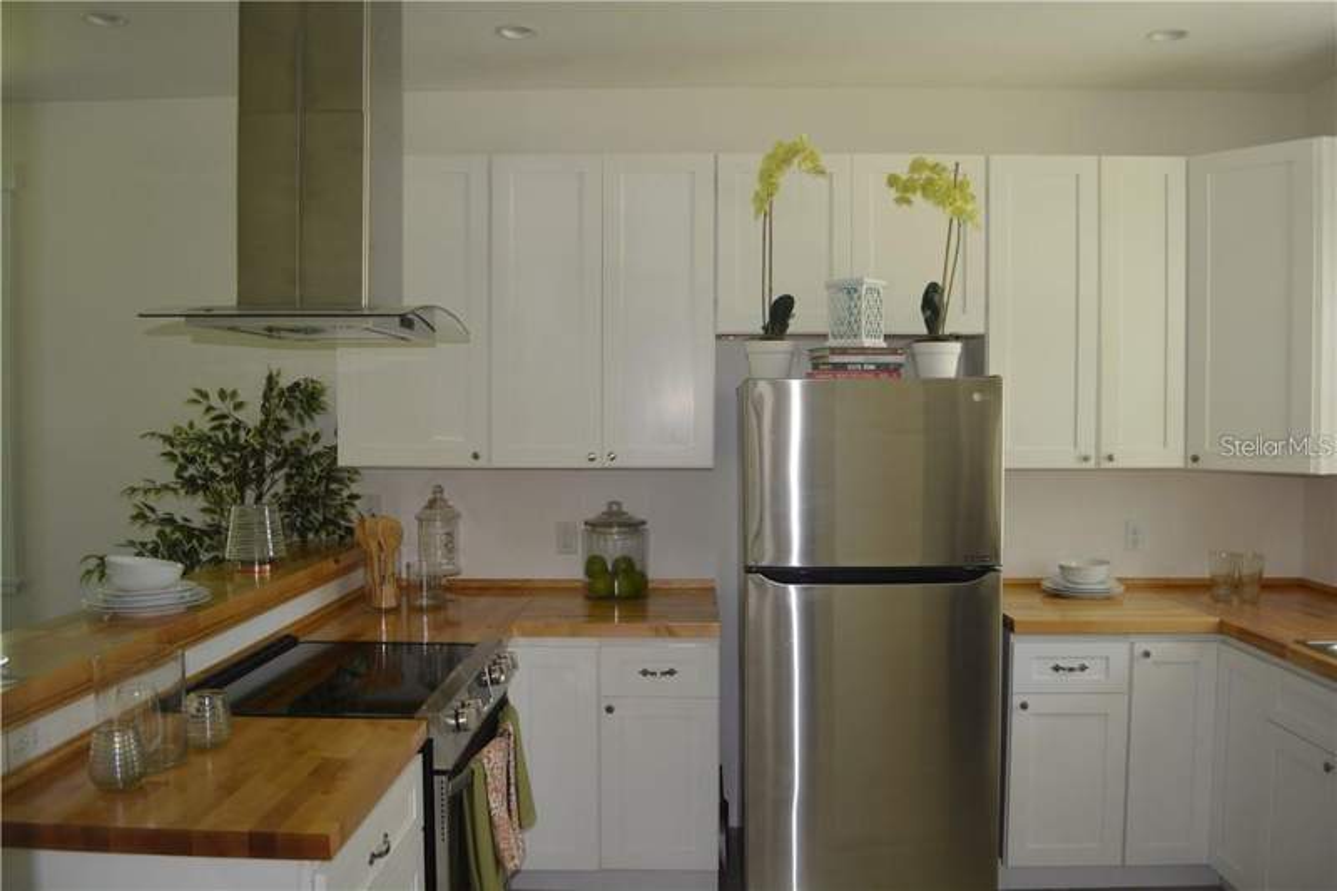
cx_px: 668
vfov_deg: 47.9
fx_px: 1002
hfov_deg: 67.4
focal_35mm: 27
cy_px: 446
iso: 400
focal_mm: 18
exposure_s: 1/80
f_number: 3.5
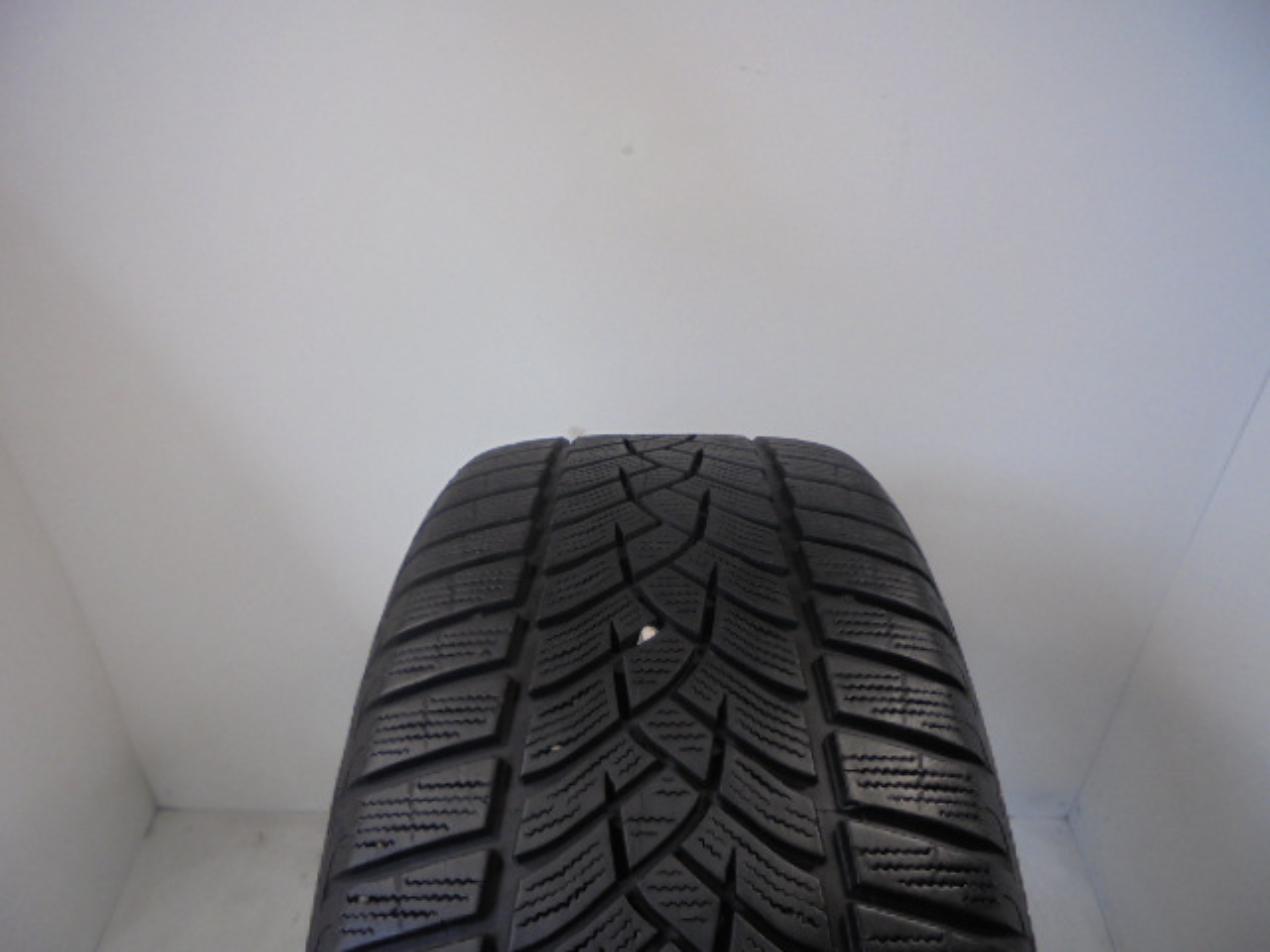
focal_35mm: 26
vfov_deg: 53.1
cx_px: 635
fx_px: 954
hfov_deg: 67.3
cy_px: 476
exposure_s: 1/50
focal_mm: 4.6
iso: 100
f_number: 3.5
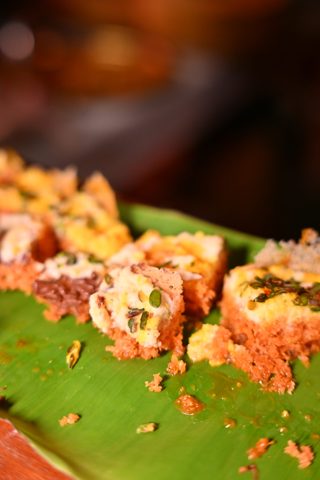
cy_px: 240
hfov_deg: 27.0
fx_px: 667
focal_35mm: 50
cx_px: 160
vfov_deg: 39.6
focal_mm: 50
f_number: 2.2
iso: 1100
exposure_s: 1/500
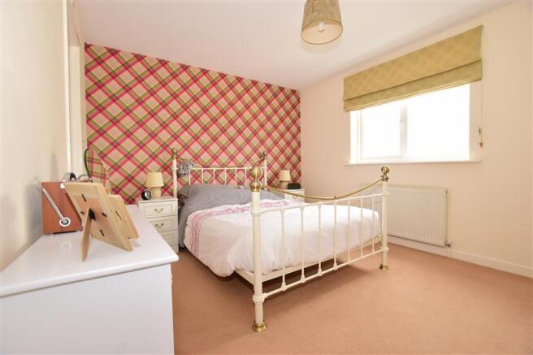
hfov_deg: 100.4
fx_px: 222
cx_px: 266
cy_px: 178
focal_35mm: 15
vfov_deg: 77.3
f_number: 5.6
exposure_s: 1/80
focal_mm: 10
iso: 400
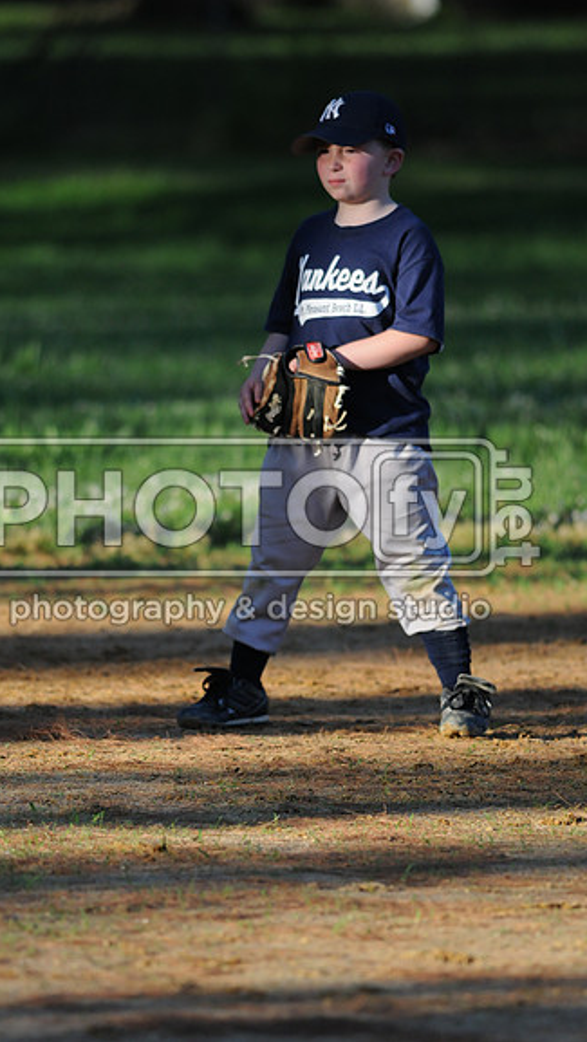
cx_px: 241
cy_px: 522
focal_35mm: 473
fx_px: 13075
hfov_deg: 2.6
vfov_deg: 4.6
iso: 800
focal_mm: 300
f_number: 4
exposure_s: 1/3200
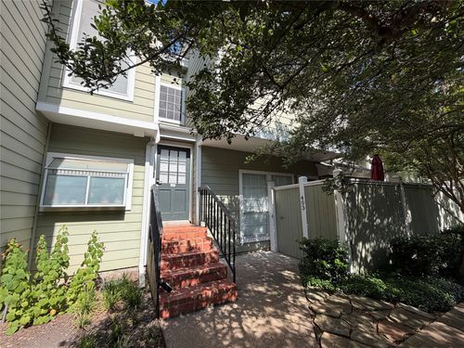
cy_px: 174
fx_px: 188
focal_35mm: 14
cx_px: 232
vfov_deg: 85.7
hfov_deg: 102.1
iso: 40
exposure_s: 1/770
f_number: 2.2
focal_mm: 2.22
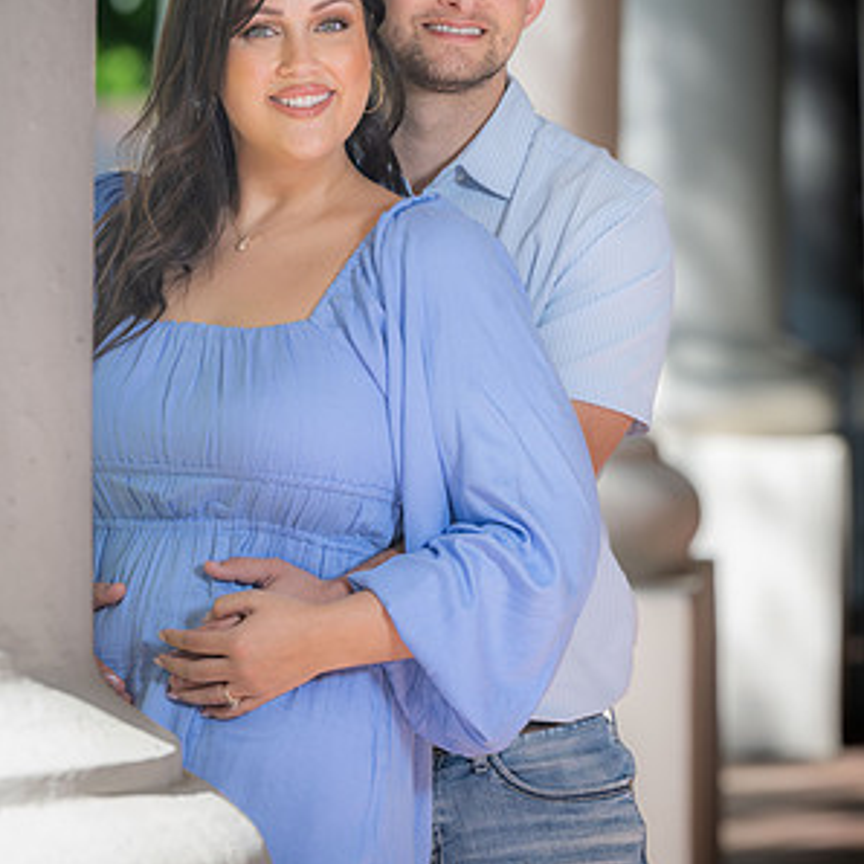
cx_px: 432
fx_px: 6523
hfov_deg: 7.6
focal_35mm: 231
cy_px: 296
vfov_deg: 7.6
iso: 100
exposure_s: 1/160
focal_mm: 180
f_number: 5
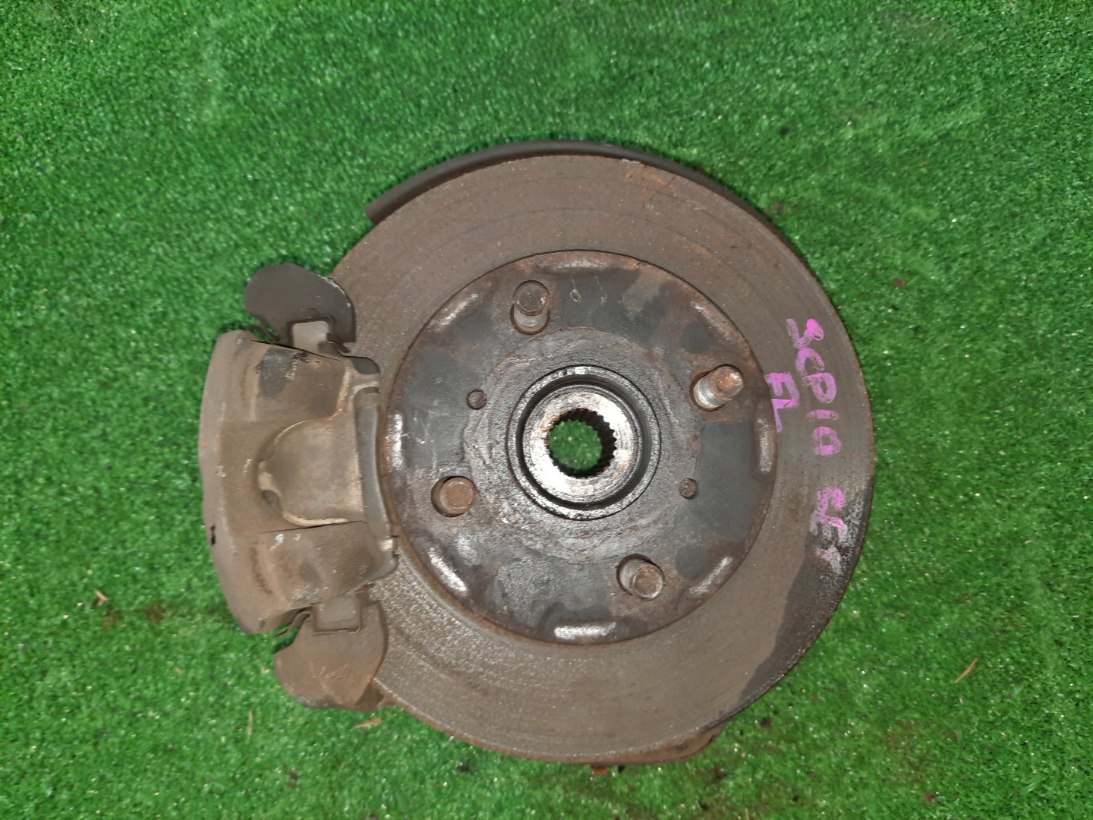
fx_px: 789
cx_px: 546
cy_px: 410
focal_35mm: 25
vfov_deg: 54.9
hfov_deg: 69.4
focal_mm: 4.6
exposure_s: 1/33
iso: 395
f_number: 2
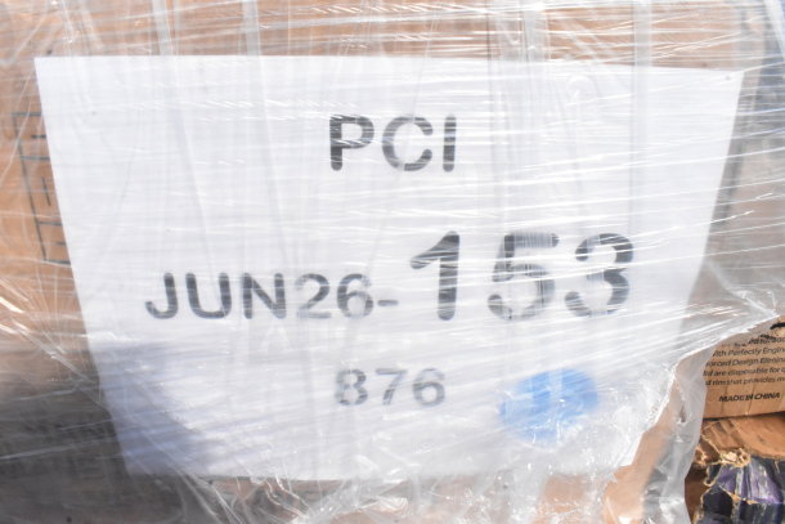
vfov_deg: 48.0
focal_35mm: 27
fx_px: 589
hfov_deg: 67.4
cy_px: 262
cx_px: 392
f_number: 22
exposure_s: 1/2000
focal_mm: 18
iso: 6400
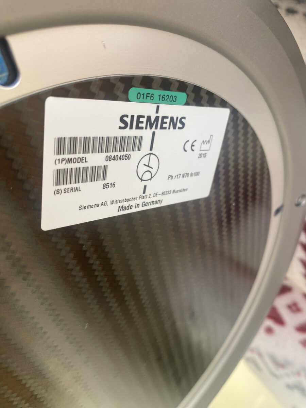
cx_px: 153
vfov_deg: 69.4
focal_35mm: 25
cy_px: 204
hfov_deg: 54.9
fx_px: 295
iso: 80
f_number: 1.8
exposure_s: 1/122
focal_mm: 4.25
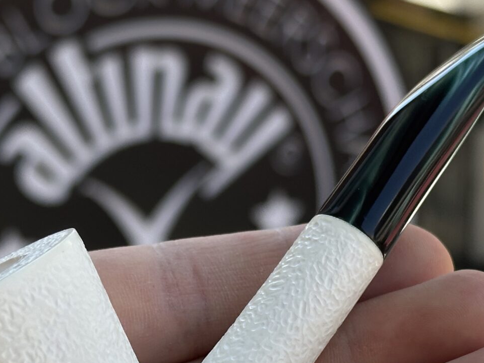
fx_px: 1790
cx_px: 262
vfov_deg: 11.5
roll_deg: +1.3
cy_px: 297
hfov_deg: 15.4
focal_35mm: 128
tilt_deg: -19.5
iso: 64
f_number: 1.78
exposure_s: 1/980
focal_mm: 6.86
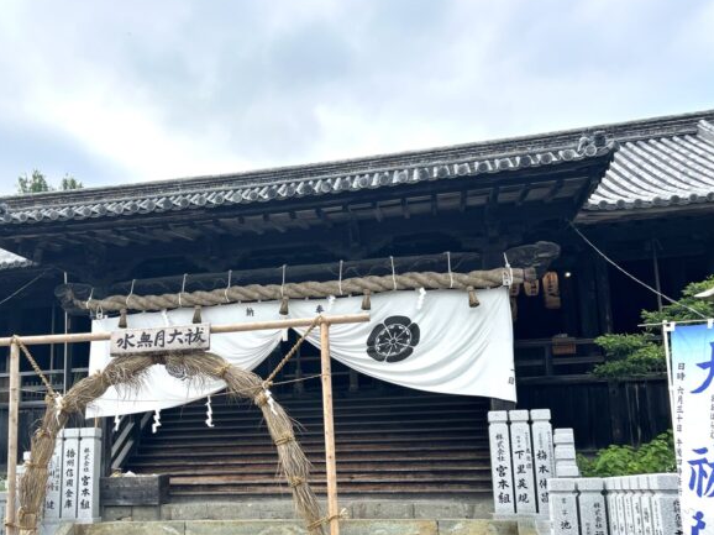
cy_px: 353
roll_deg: +0.1
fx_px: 742
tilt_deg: +8.2
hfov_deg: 50.9
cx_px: 272
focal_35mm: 36
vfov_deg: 39.2
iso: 50
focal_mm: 5.7
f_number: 1.5
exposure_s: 1/1326
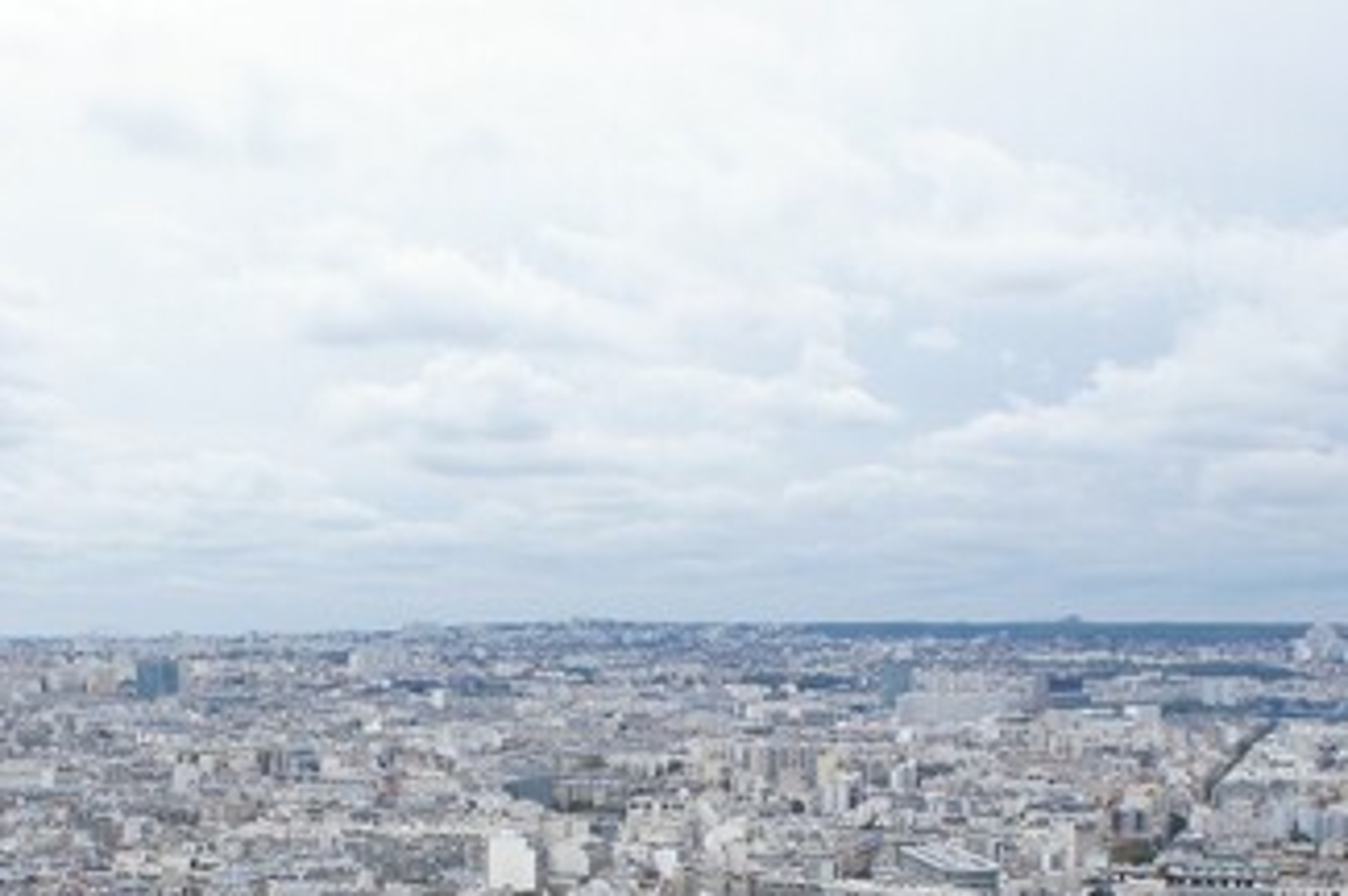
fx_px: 2207
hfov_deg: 33.9
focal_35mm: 59
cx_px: 618
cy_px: 904
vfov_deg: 22.1
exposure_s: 1/400
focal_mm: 16
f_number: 6.3
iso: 200
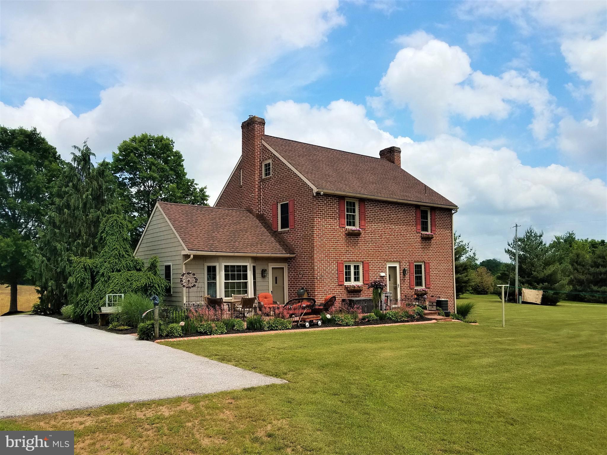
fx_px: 456
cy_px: 228
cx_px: 304
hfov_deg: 67.3
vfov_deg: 53.1
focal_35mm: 26
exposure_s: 1/3000
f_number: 1.7
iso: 40
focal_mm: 4.2
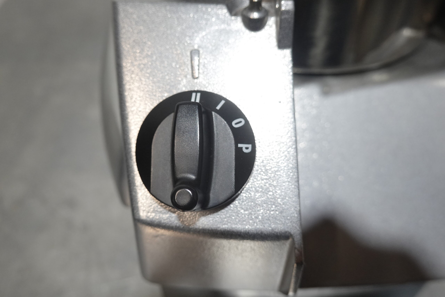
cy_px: 148
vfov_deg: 40.0
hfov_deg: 57.2
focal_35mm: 33
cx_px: 222
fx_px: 408
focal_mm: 12.25
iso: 400
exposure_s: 1/40
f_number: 3.5
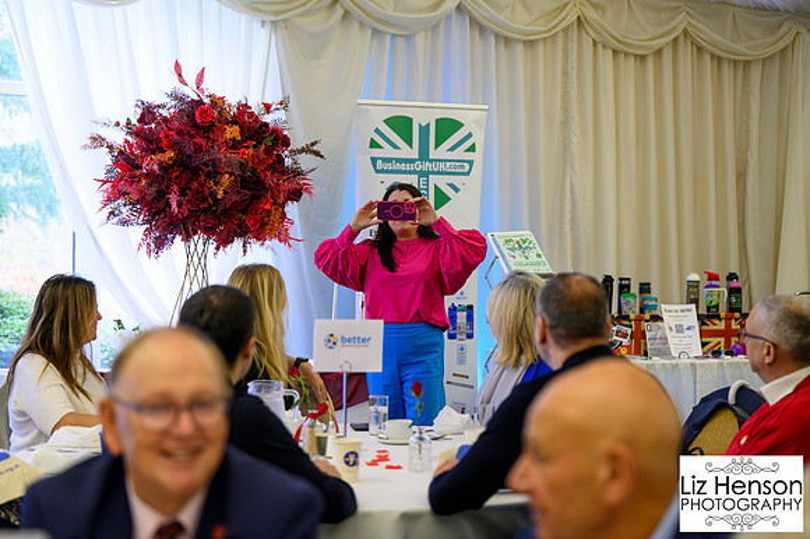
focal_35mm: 80
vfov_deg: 17.1
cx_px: 397
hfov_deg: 25.5
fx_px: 1789
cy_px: 270
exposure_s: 1/200
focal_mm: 77
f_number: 2.8
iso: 2200
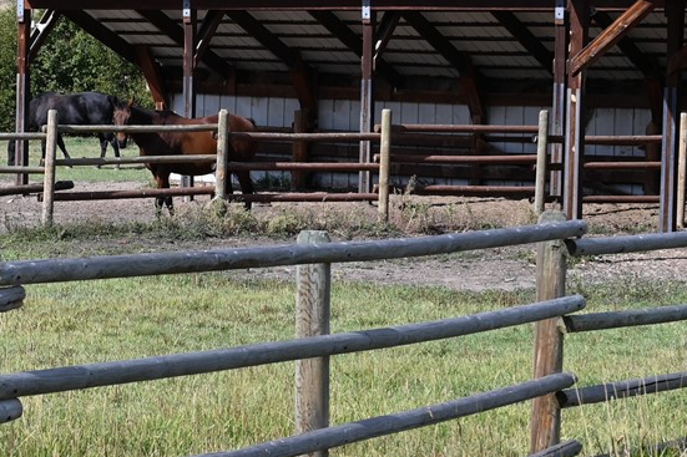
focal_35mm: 154
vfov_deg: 8.9
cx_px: -70
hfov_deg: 13.1
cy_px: 161
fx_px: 2938
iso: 100
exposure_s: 1/400
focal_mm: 50
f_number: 7.1
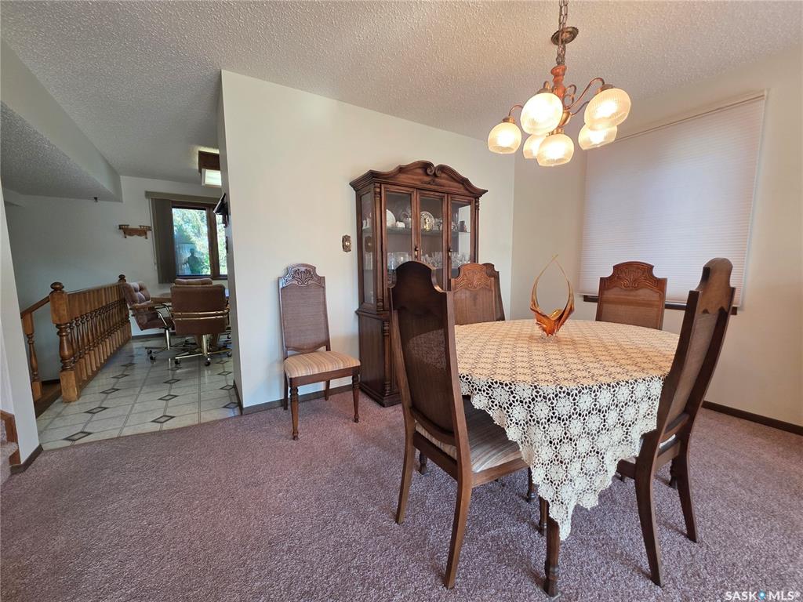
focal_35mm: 13
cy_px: 301
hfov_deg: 106.2
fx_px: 302
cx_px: 402
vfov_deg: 89.9
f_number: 1.9
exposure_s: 1/120
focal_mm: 2.2
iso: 100
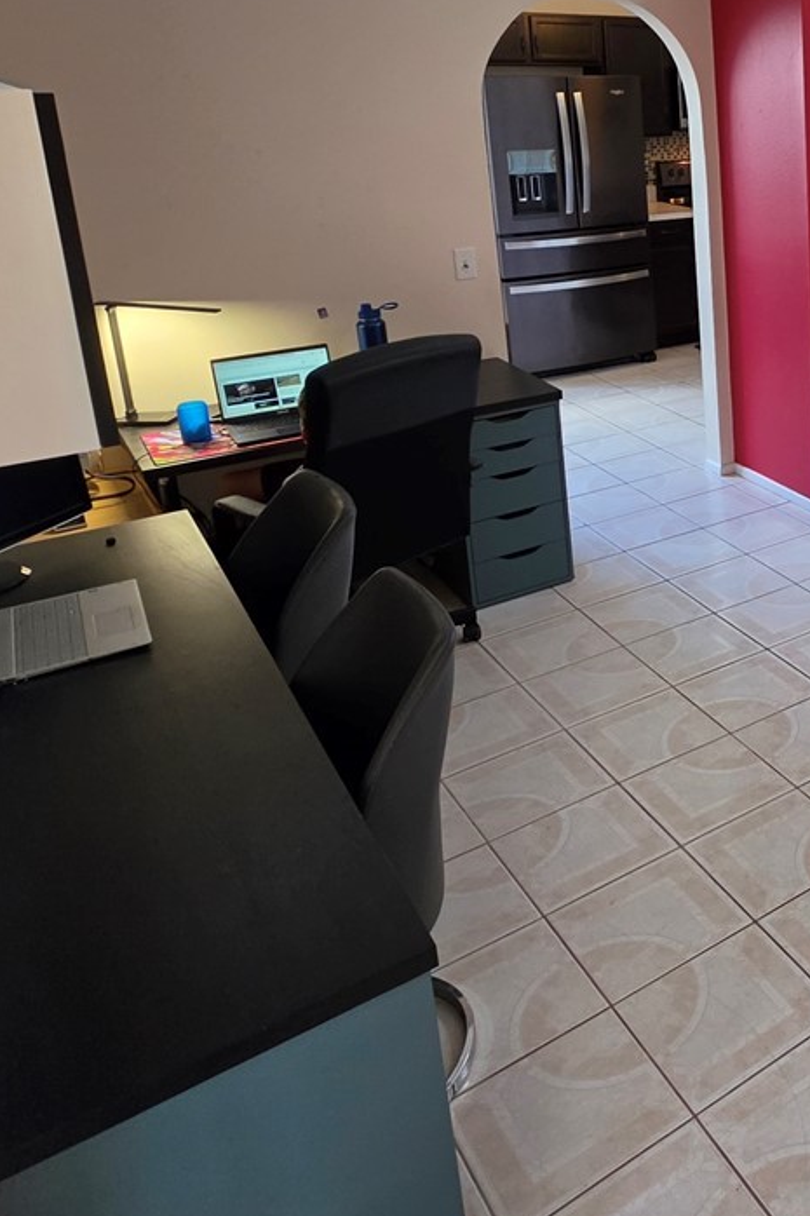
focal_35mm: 31
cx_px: 1024
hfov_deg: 32.8
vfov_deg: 57.9
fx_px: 1047
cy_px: 336
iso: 100
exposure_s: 1/120
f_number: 1.9
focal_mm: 2.2
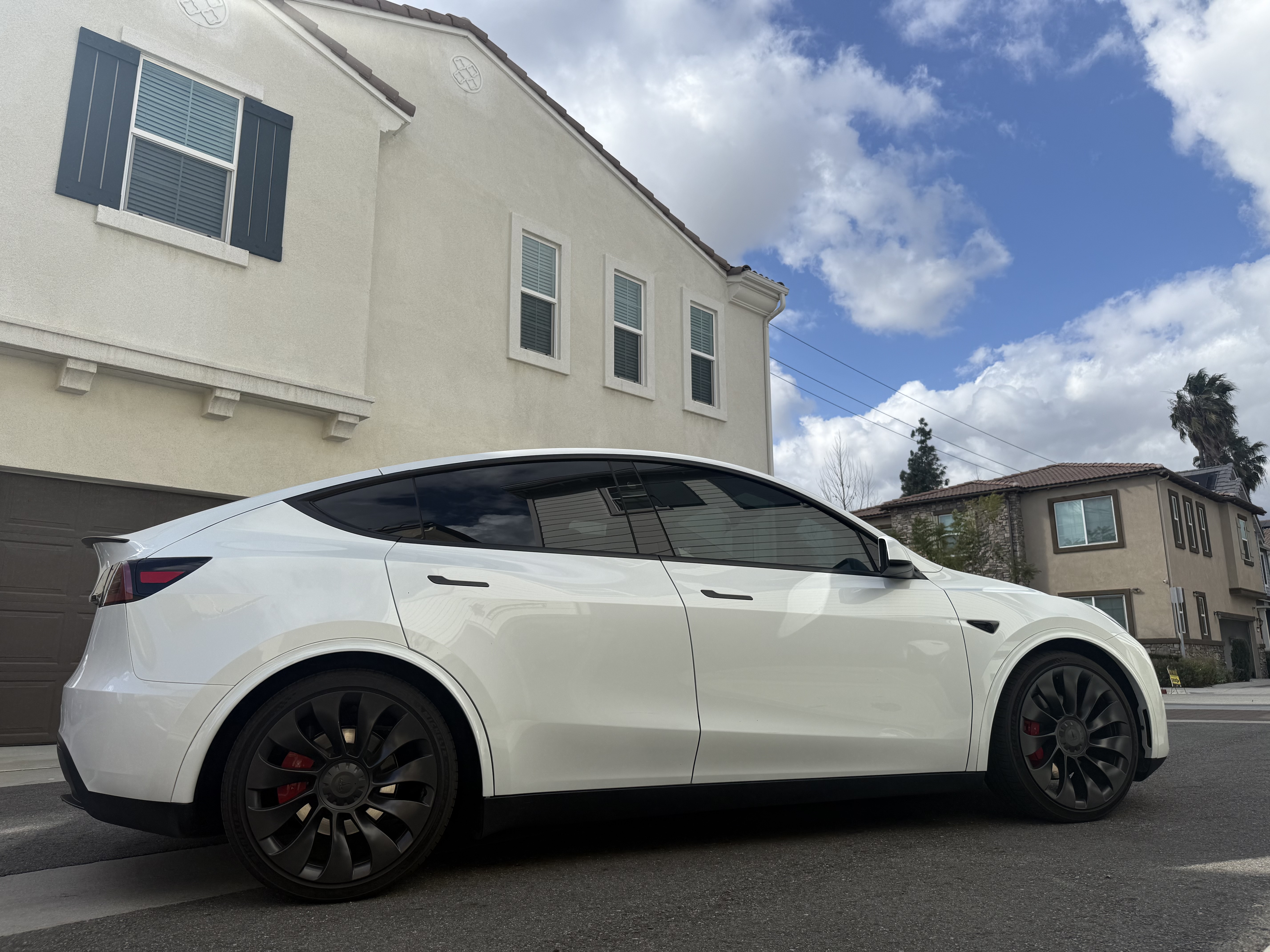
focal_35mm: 24
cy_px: 476
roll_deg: -0.1
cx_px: 635
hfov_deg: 71.6
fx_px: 881
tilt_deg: +12.0
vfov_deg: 56.8
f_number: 1.78
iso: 80
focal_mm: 6.76
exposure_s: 1/5714
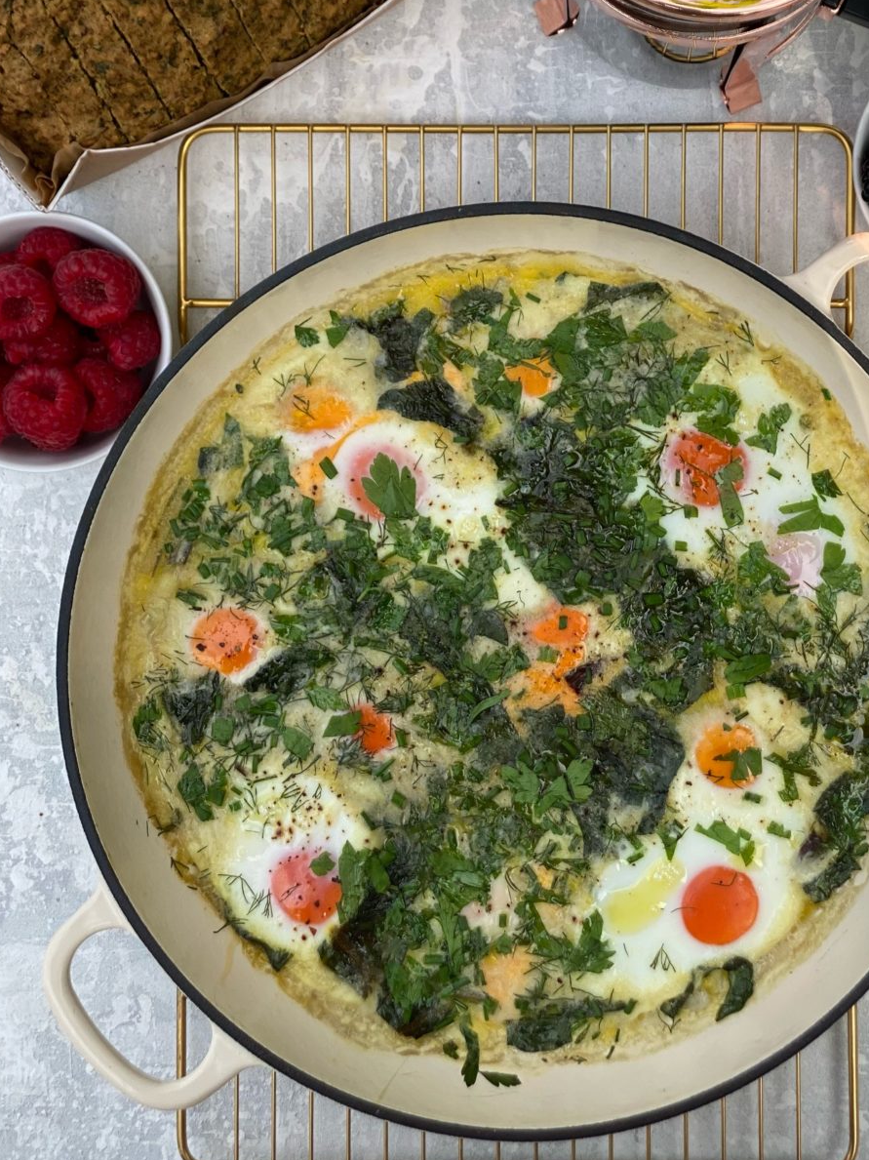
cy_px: 385
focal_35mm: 70
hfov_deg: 21.0
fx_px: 2344
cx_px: 529
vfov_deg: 27.6
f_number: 2
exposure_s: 1/396
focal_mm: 6
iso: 20
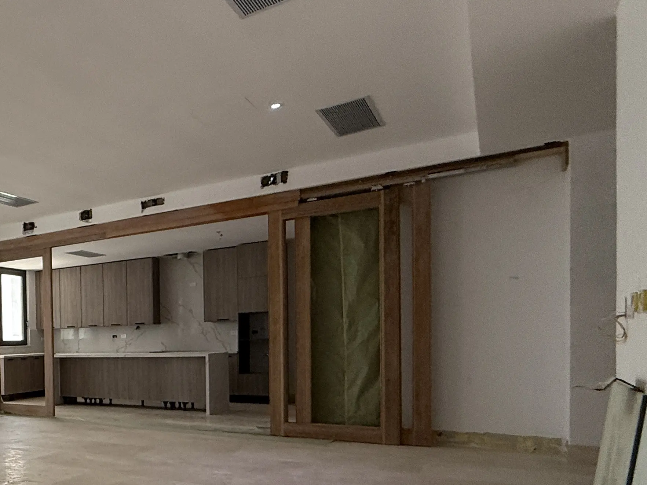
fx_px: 598
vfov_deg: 42.9
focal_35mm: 32
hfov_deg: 42.5
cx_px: -88
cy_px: 357
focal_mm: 2.22
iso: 50
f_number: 2.2
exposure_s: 1/111
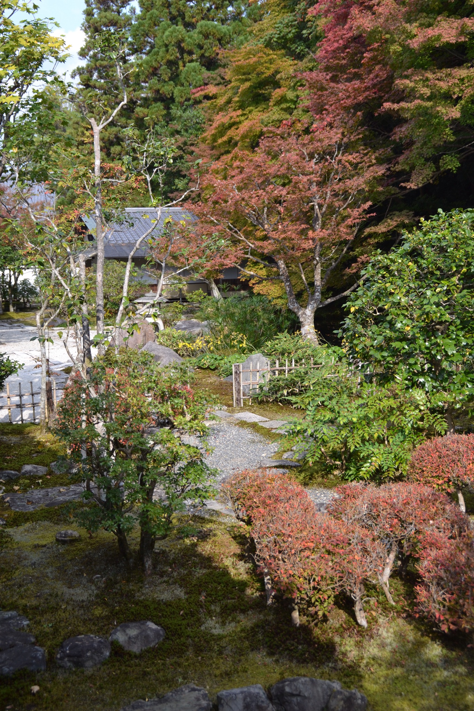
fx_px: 948
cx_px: 237
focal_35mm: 48
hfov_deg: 28.1
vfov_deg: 41.1
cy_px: 356
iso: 100
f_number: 6.3
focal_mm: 32
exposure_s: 1/160
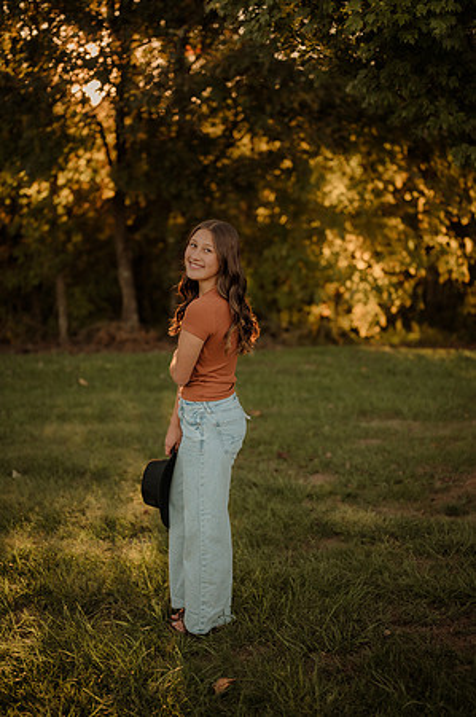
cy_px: 358
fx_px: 994
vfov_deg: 39.6
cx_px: 238
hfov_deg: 26.9
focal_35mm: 50
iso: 250
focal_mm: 50
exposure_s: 1/640
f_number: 2
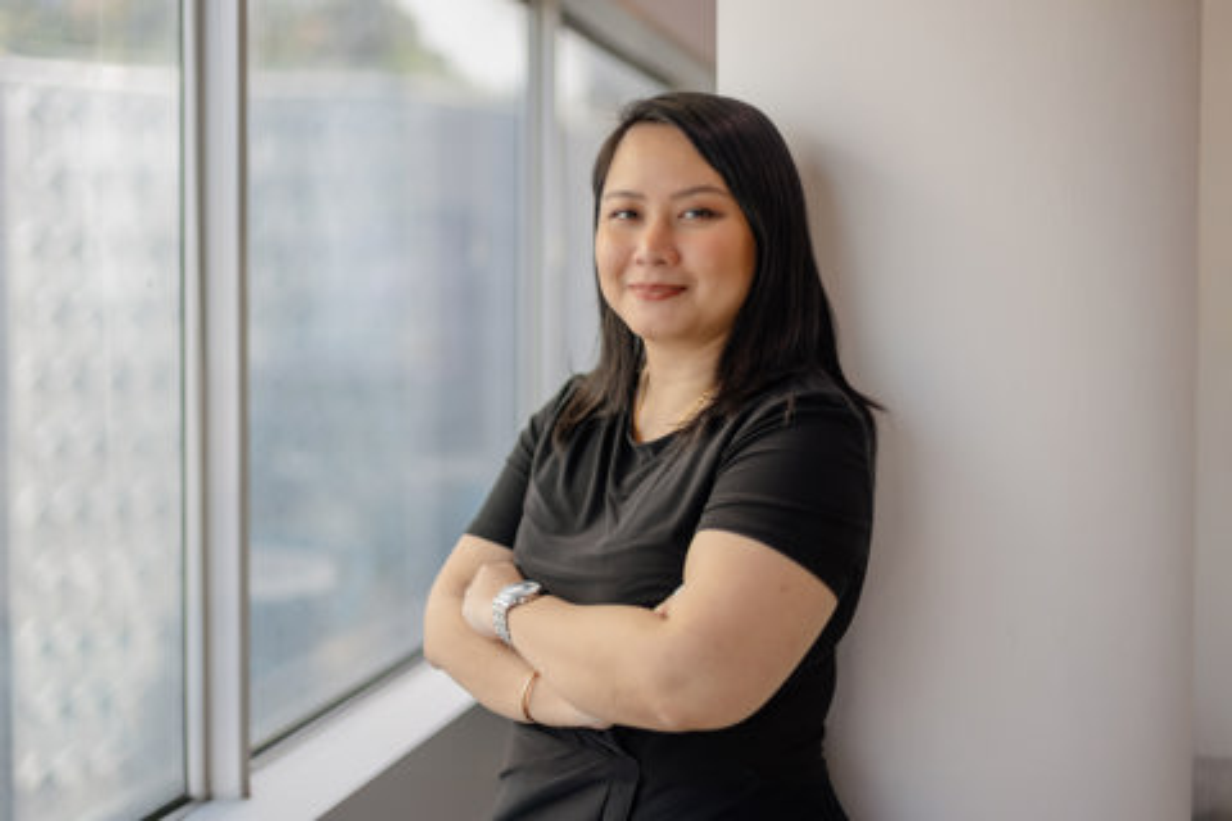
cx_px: 616
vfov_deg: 27.0
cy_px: 410
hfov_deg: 39.6
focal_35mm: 50
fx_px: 1711
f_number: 1.4
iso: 100
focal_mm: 50
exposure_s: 1/180
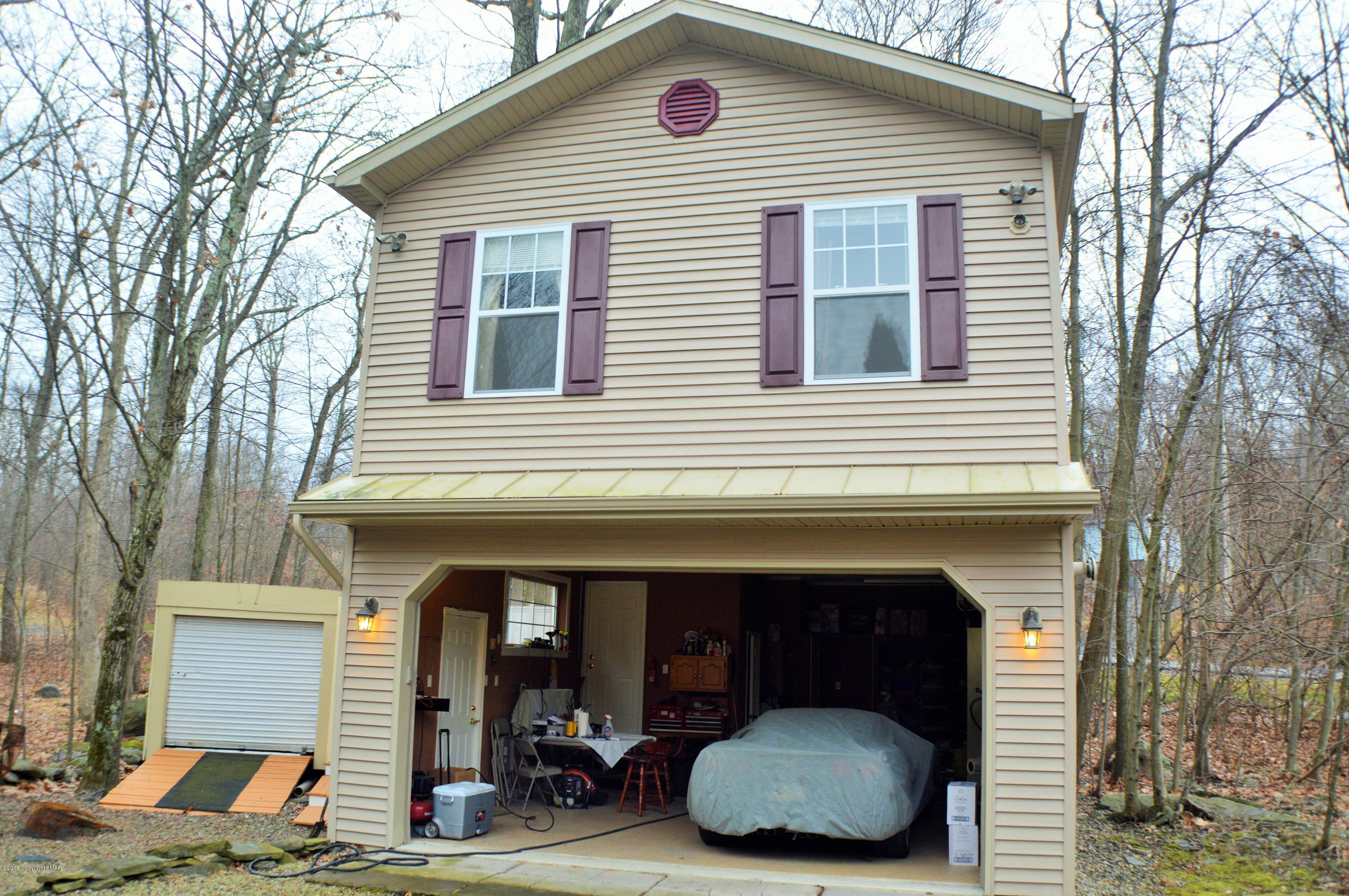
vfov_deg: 36.8
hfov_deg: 53.2
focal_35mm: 36
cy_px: 448
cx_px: 674
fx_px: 1348
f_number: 4.2
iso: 400
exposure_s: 1/80
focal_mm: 24
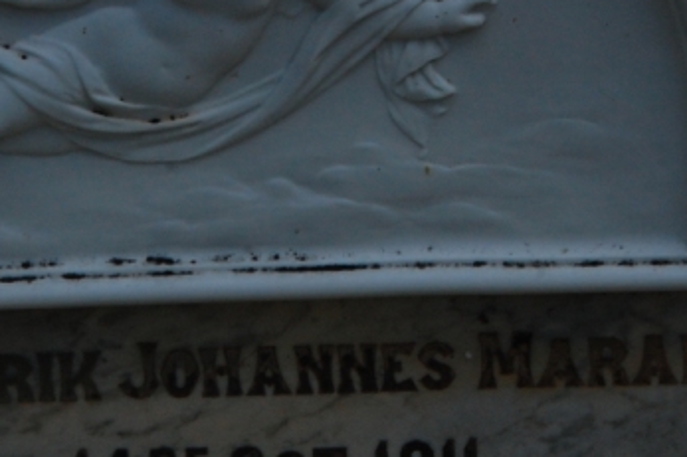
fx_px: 5913
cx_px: 257
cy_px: 141
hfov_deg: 6.6
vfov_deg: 4.4
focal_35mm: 310
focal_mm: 70
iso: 400
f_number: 18
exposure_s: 1/200
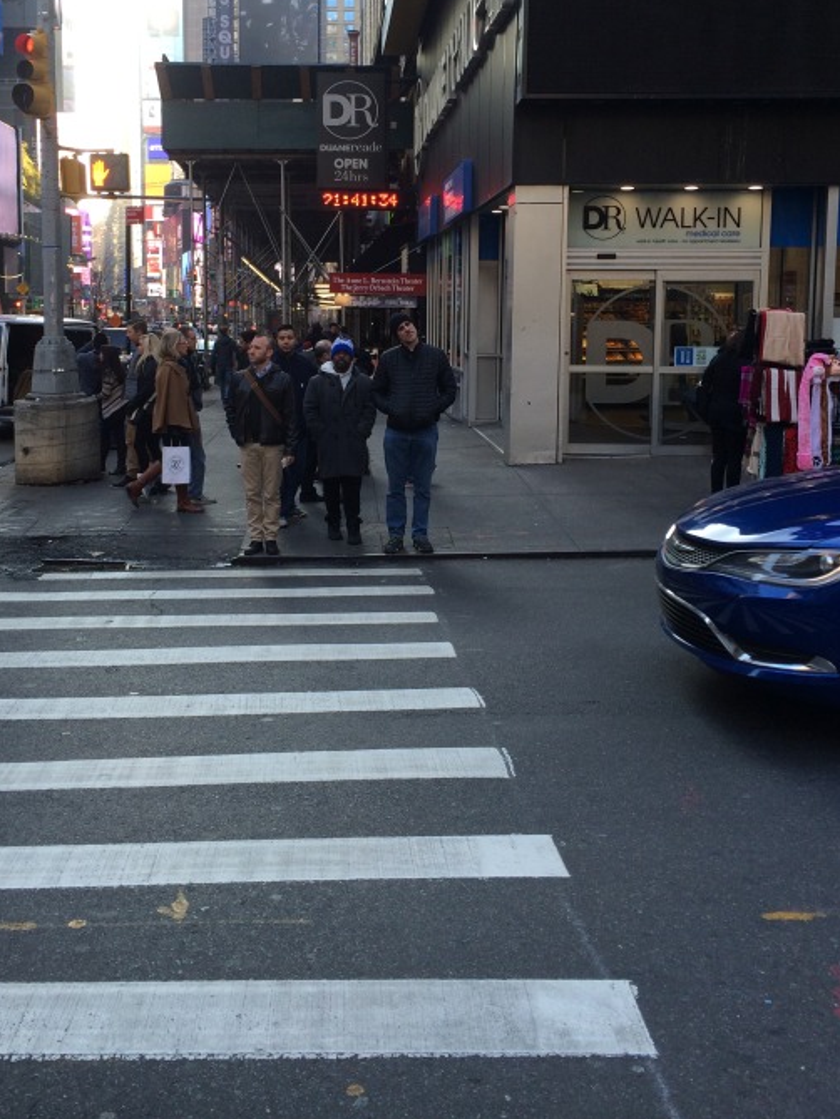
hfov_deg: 38.6
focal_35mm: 37
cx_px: 358
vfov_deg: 49.6
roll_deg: +0.0
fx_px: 1197
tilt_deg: -6.4
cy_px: 411
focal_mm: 4.15
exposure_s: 1/122
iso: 32
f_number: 2.2
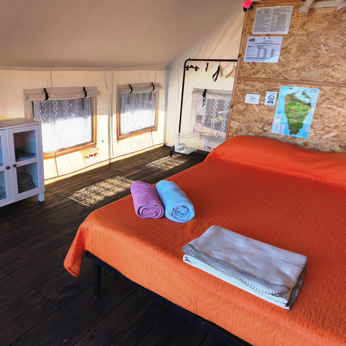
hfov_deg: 56.7
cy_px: 170
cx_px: 131
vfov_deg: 57.3
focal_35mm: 28
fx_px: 317
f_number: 1.7
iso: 80
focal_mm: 5.35
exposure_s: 1/410
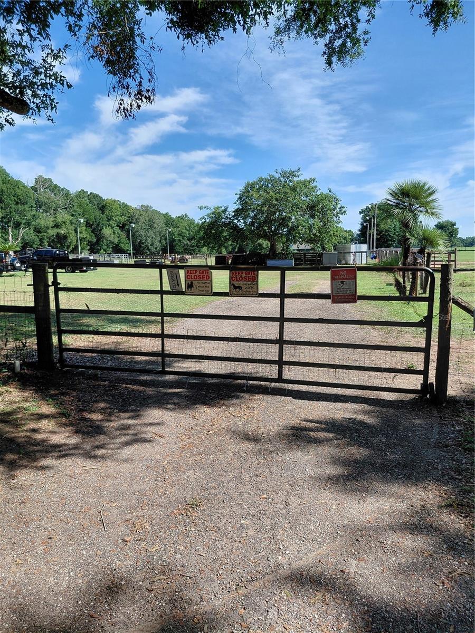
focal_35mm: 25
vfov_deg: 69.4
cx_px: 238
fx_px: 457
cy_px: 316
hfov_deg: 54.9
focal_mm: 4.69
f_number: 1.8
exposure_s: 1/1762
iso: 50
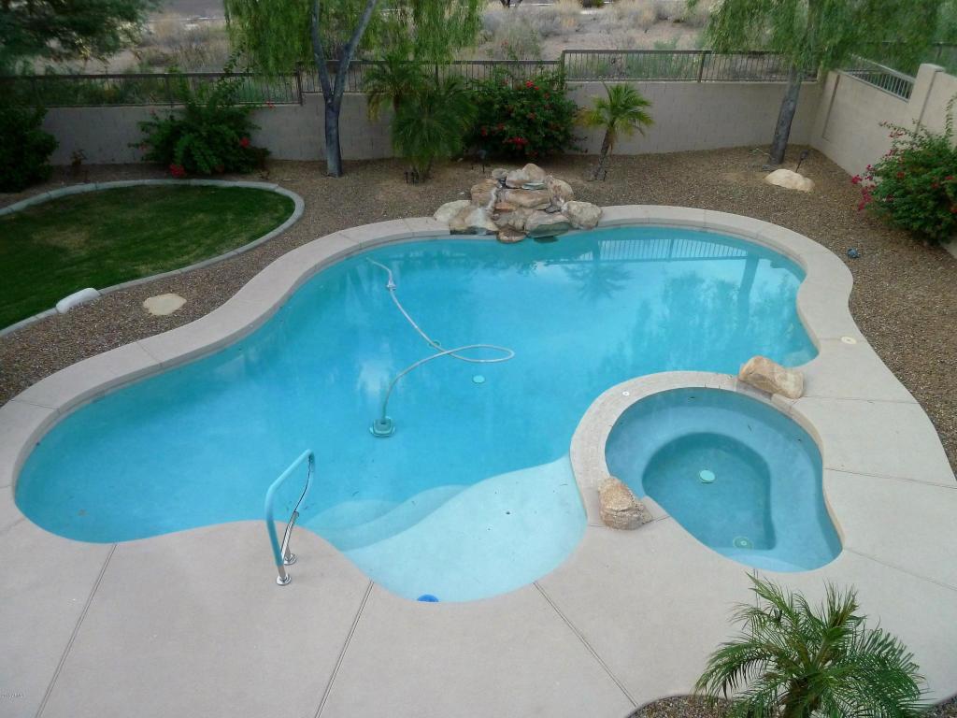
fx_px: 691
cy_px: 359
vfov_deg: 54.9
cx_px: 478
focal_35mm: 25
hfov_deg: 69.4
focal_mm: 4.1
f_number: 3.3
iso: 320
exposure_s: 1/30
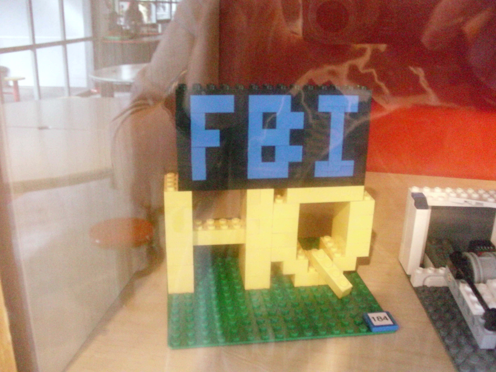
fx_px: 544
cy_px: 186
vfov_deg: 37.7
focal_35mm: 38
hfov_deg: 49.0
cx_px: 248
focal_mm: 6.3
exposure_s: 1/42
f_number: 3.1
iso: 1600
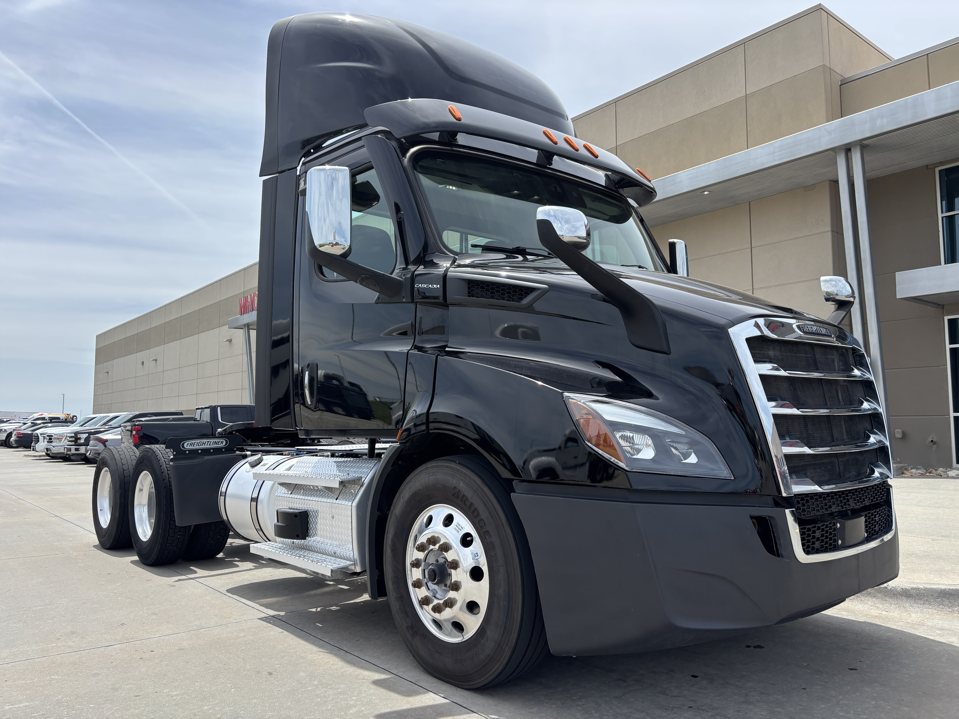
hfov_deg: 67.3
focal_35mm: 26
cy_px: 360
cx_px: 480
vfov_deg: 53.1
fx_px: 720
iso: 50
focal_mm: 5.96
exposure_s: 1/2342
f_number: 1.6
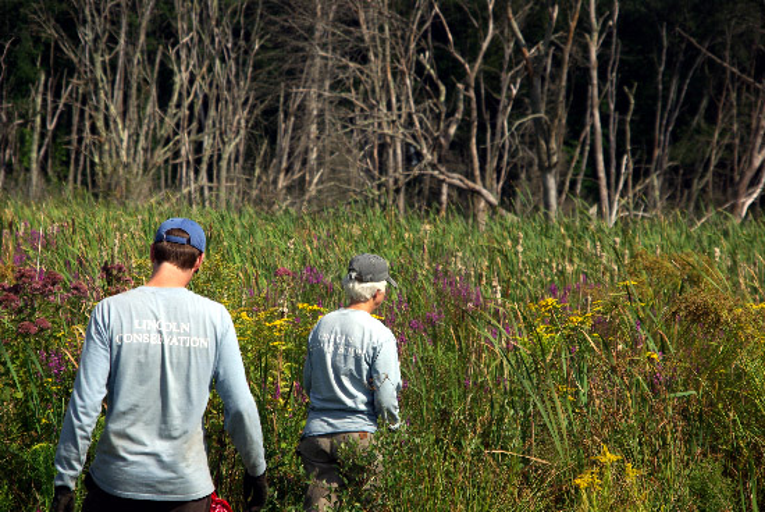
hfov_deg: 19.4
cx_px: 382
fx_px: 2234
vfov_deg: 13.1
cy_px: 256
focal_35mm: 105
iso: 100
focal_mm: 70
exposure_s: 1/1600
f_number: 6.3
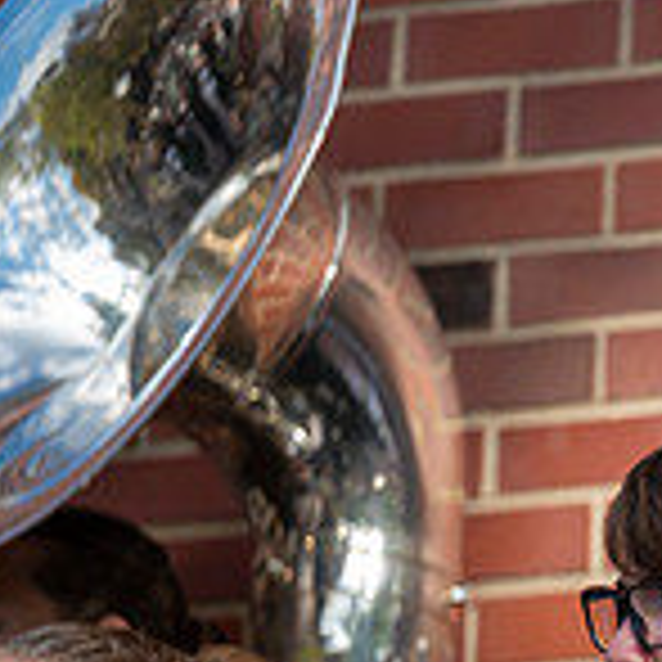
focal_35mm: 668
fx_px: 14453
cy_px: 739
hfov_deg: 2.6
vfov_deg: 2.6
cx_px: 1283
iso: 64
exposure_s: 1/500
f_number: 2.8
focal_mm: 200
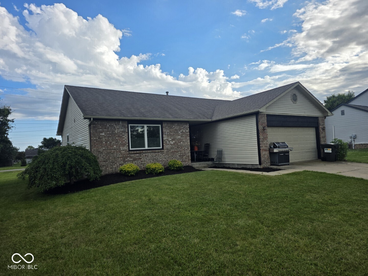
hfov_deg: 73.9
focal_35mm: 23
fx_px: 245
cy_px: 138
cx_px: 184
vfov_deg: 58.9
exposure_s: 1/5153
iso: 80
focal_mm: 6.3
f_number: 1.7
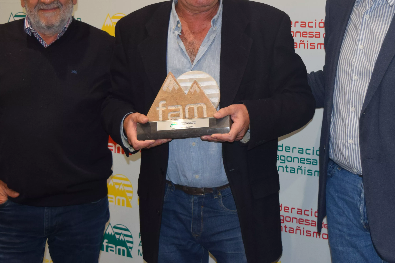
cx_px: 236
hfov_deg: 28.8
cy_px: 76
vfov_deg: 19.4
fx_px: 768
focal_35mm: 70
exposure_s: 1/80
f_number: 4.5
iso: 800
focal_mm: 26
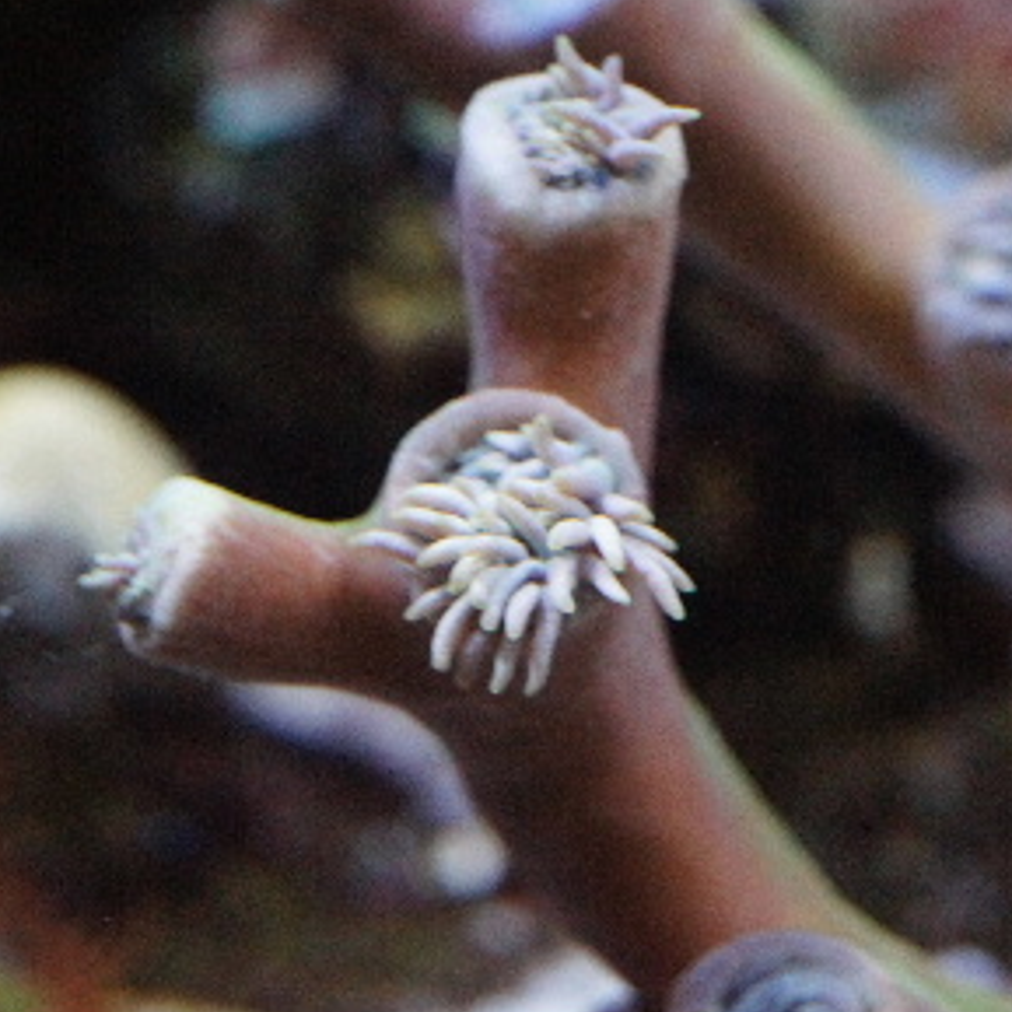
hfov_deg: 17.9
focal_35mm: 97
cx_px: 515
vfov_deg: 17.9
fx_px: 3208
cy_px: 504
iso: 6400
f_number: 7.1
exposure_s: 1/400
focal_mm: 50
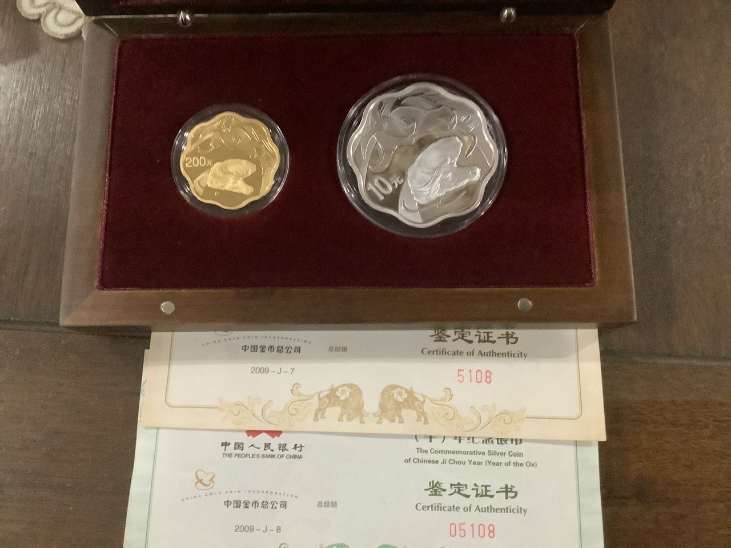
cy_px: 274
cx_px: 366
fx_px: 655
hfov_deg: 58.4
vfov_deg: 45.4
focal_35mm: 31
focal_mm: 3.3
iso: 800
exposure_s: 1/25
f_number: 2.4
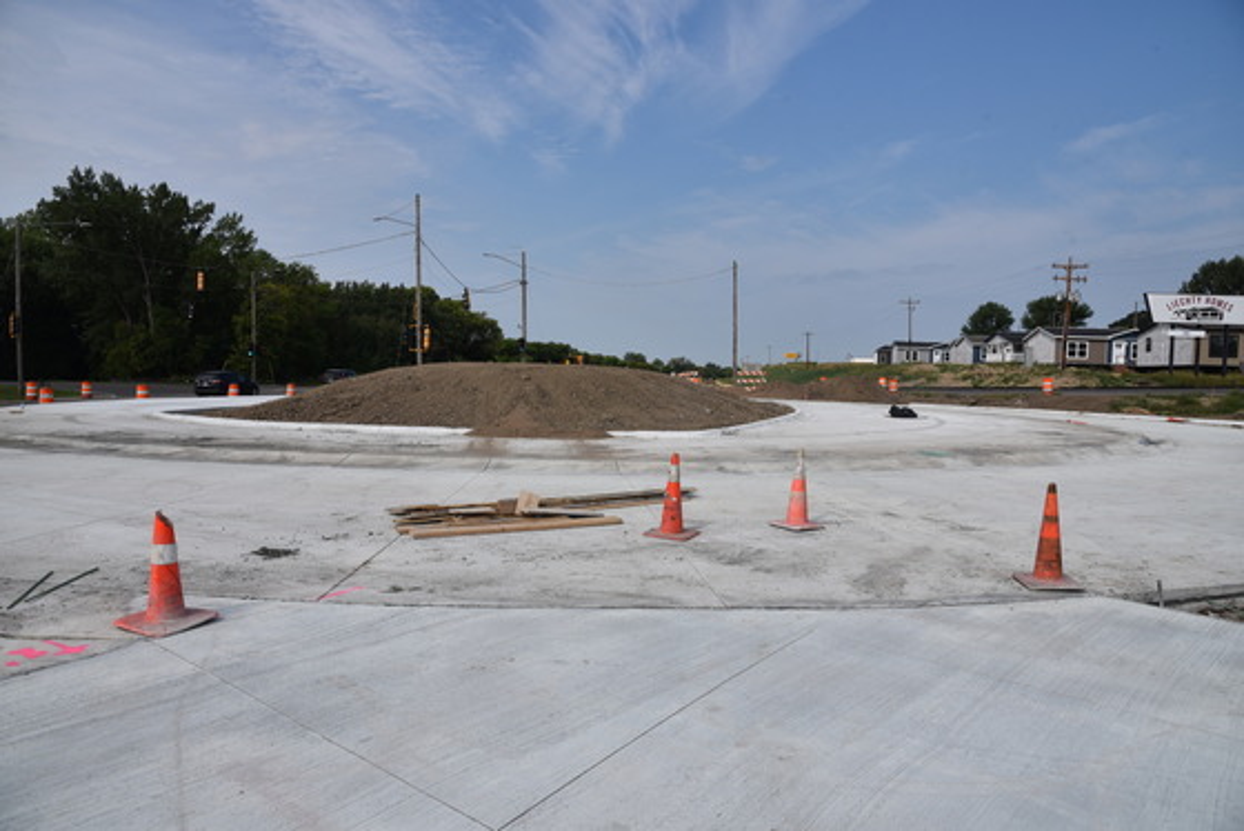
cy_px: 416
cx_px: 622
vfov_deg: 53.2
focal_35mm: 24
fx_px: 830
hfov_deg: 73.7
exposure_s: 1/500
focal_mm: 24
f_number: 11
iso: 200
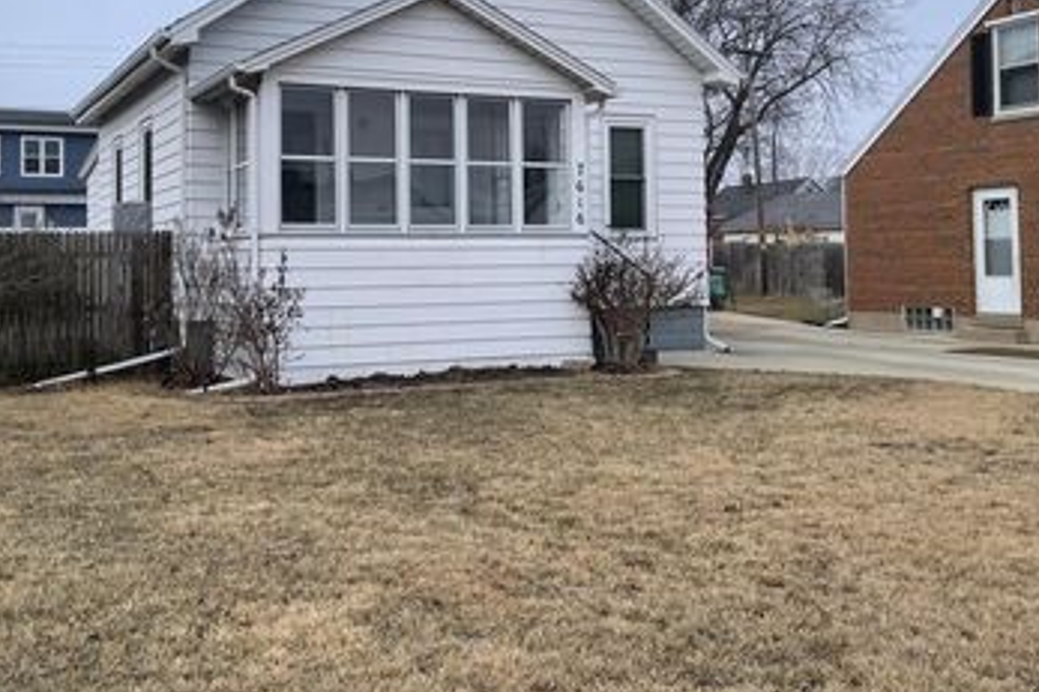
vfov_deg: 33.9
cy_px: 235
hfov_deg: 49.4
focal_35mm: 39
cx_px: 431
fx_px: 1125
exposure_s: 1/2959
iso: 32
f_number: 1.6
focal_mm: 4.2
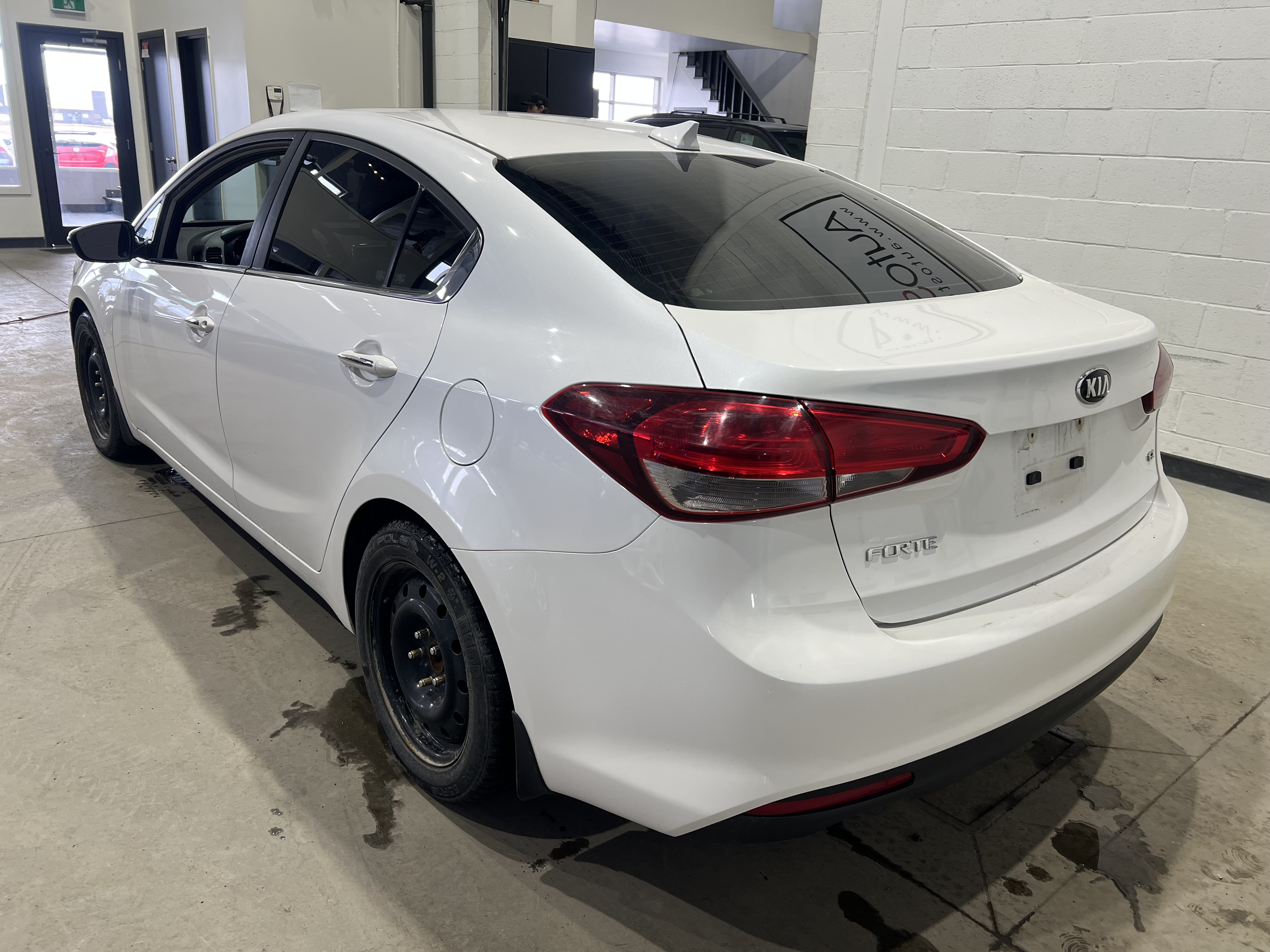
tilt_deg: -17.0
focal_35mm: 26
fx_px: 954
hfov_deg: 67.3
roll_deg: -2.7
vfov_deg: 53.1
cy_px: 476
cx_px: 635
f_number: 1.5
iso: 64
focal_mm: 5.7
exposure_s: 1/120
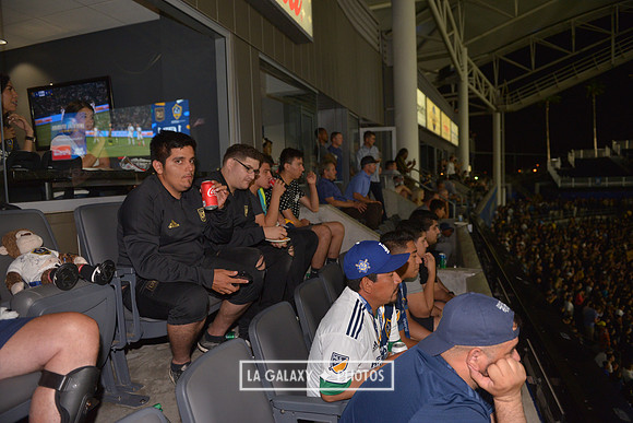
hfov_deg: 73.7
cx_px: 316
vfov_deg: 53.2
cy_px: 212
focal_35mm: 24
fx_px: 422
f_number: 3.2
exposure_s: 1/1000
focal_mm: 24
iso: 1600
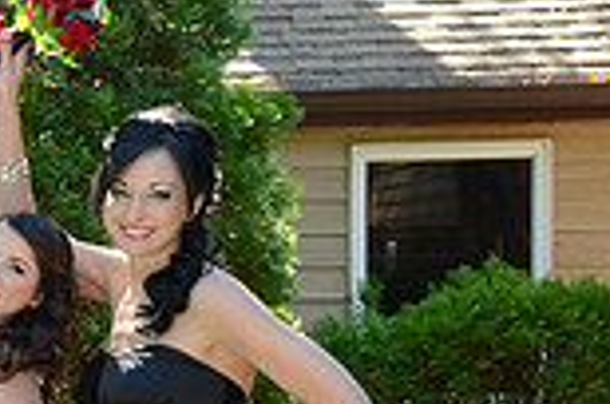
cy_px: 345
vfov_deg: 11.0
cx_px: -511
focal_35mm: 124
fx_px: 2097
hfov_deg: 14.4
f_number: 6.3
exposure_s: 1/100
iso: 500
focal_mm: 22
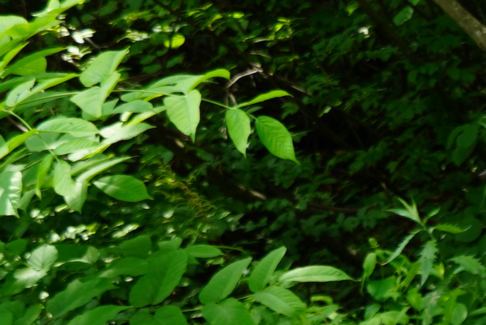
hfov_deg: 8.7
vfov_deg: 6.3
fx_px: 2846
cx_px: 1262
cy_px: 670
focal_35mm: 211
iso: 100
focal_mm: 27
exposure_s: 1/80
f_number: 5
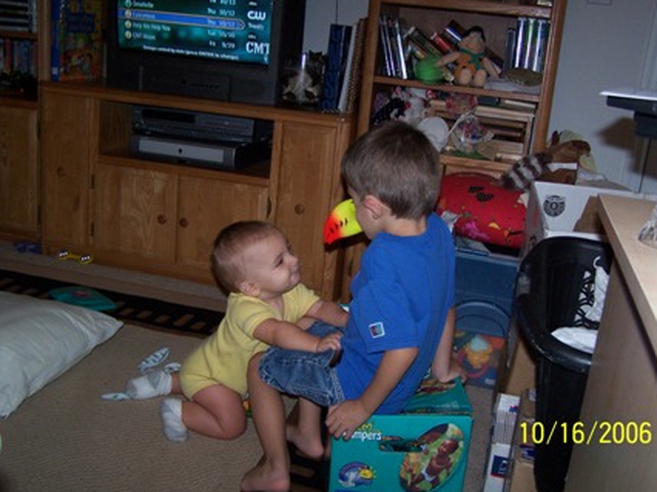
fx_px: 759
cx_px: 344
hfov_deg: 46.8
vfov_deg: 35.9
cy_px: 242
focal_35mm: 40
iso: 140
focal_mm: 6.3
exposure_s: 1/60
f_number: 2.8
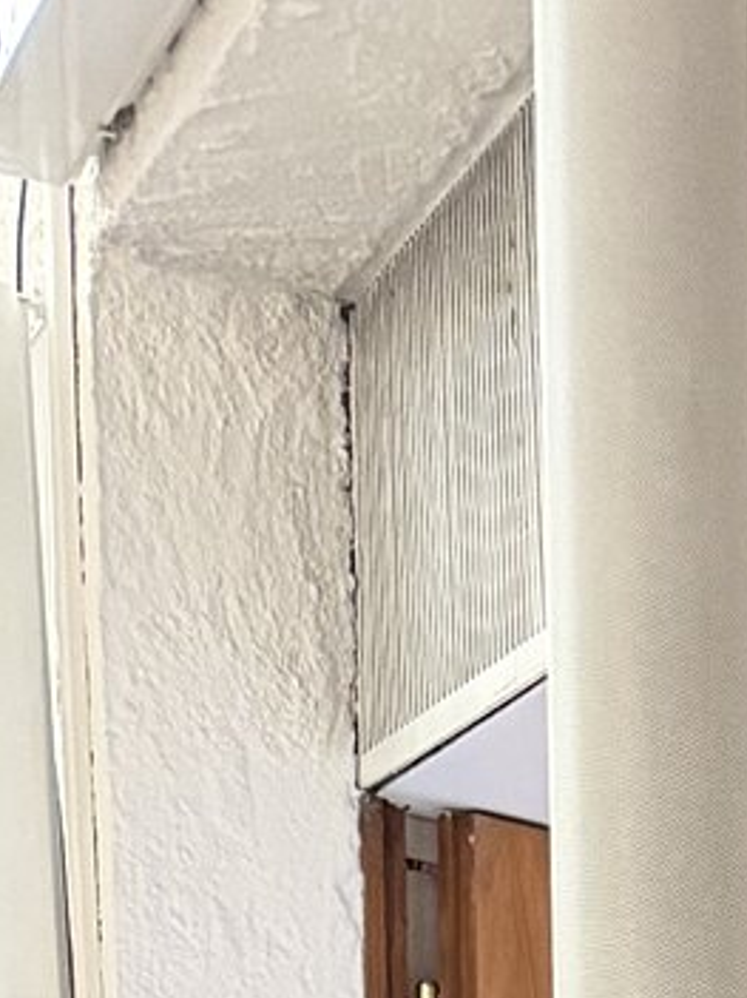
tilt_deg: -9.6
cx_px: 2267
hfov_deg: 8.5
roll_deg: -2.0
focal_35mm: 146
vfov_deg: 11.1
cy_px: 2484
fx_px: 4203
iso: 500
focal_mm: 6.76
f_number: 1.78
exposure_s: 1/60
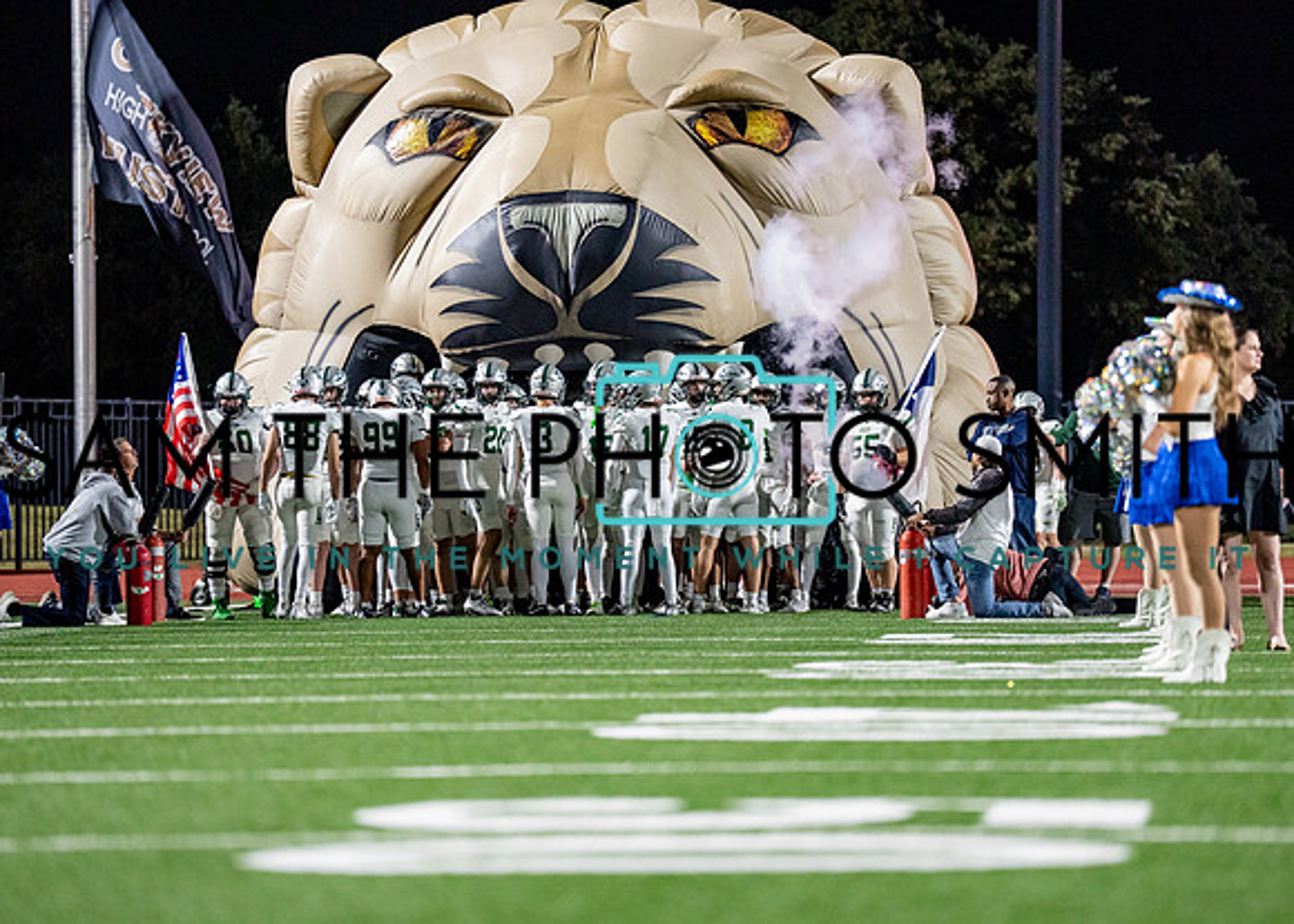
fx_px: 8104
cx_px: 654
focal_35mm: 221
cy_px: 484
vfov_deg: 6.5
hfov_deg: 9.1
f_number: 2.8
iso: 3200
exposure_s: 1/1000
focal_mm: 200
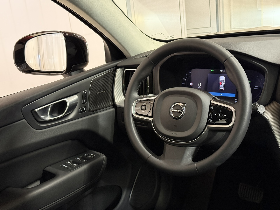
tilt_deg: -17.3
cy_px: 105
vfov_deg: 30.3
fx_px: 388
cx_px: 140
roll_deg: +6.8
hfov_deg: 39.7
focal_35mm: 48
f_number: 1.78
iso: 500
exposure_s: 1/40
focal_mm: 6.76
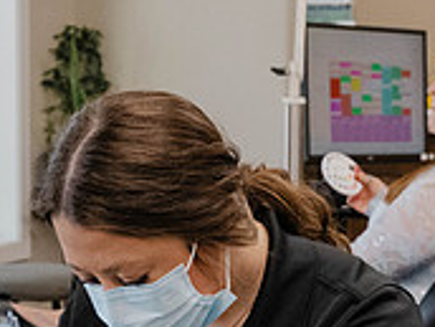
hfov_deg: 12.1
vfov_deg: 9.1
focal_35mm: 162
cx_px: 73
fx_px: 2036
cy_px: 379
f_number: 8
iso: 5600
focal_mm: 50
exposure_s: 1/200
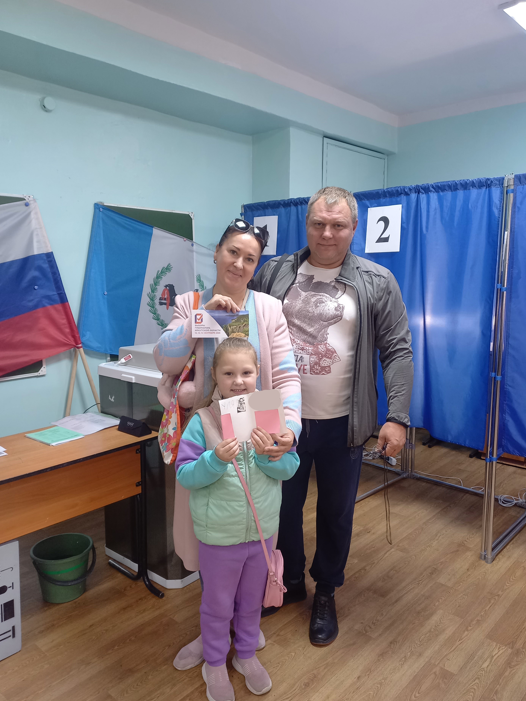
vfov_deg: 65.3
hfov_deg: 51.4
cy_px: 345
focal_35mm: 27
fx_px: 547
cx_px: 268
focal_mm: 4.65
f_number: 1.8
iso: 320
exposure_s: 1/50
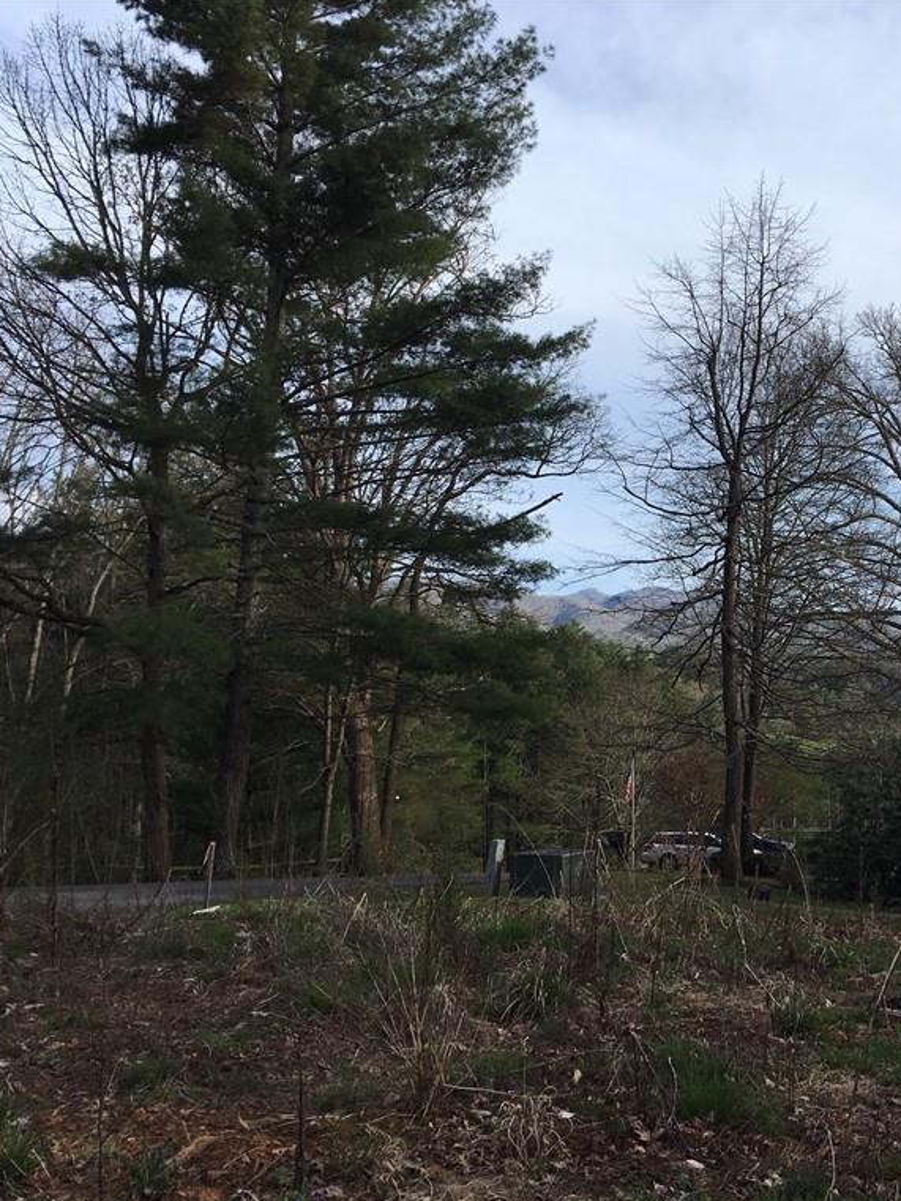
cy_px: 603
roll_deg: -0.3
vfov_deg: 47.9
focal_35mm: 39
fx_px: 1353
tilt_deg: +2.5
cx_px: 770
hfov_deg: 35.2
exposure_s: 1/1099
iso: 25
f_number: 2.2
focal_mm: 4.15
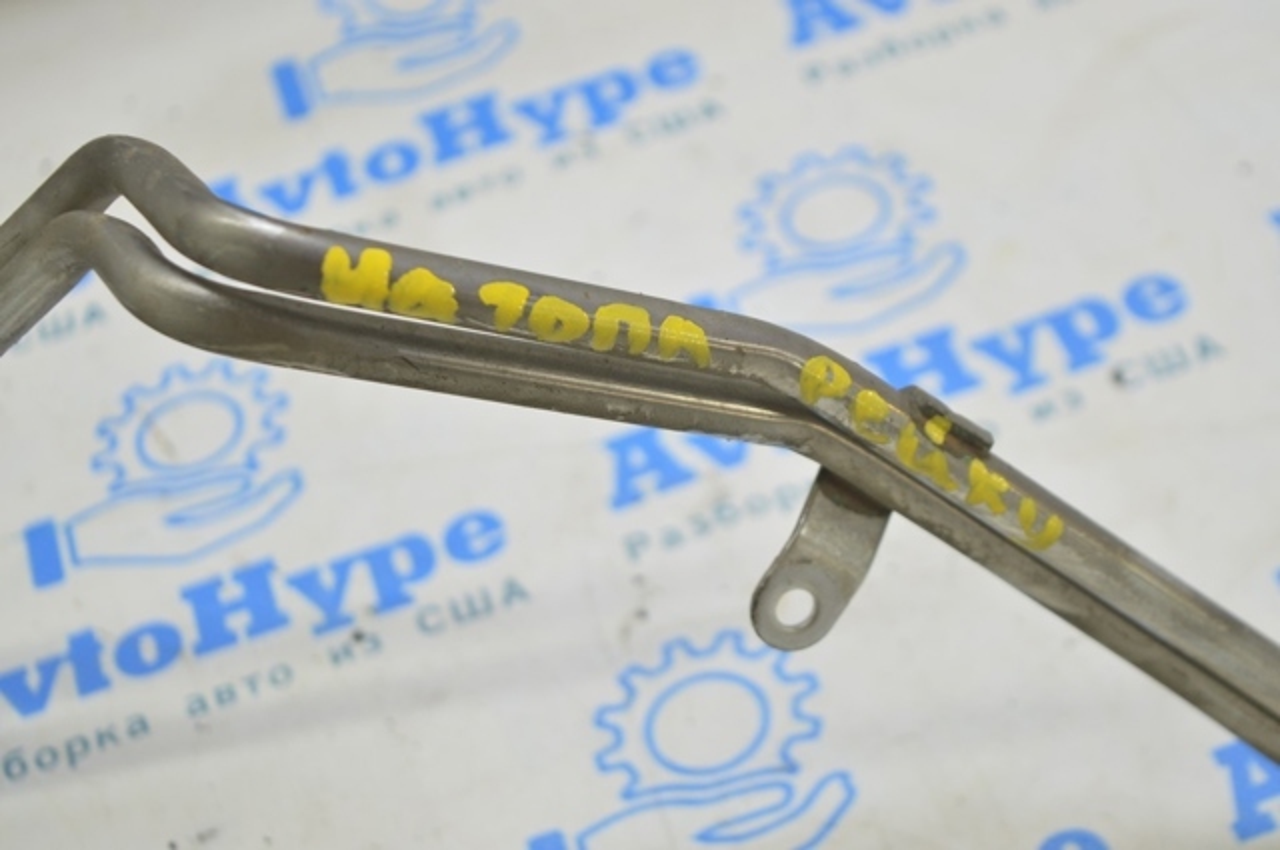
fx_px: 2930
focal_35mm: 82
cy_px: 425
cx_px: 640
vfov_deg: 16.5
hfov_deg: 24.6
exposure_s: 1/20
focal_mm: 55
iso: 400
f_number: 5.6
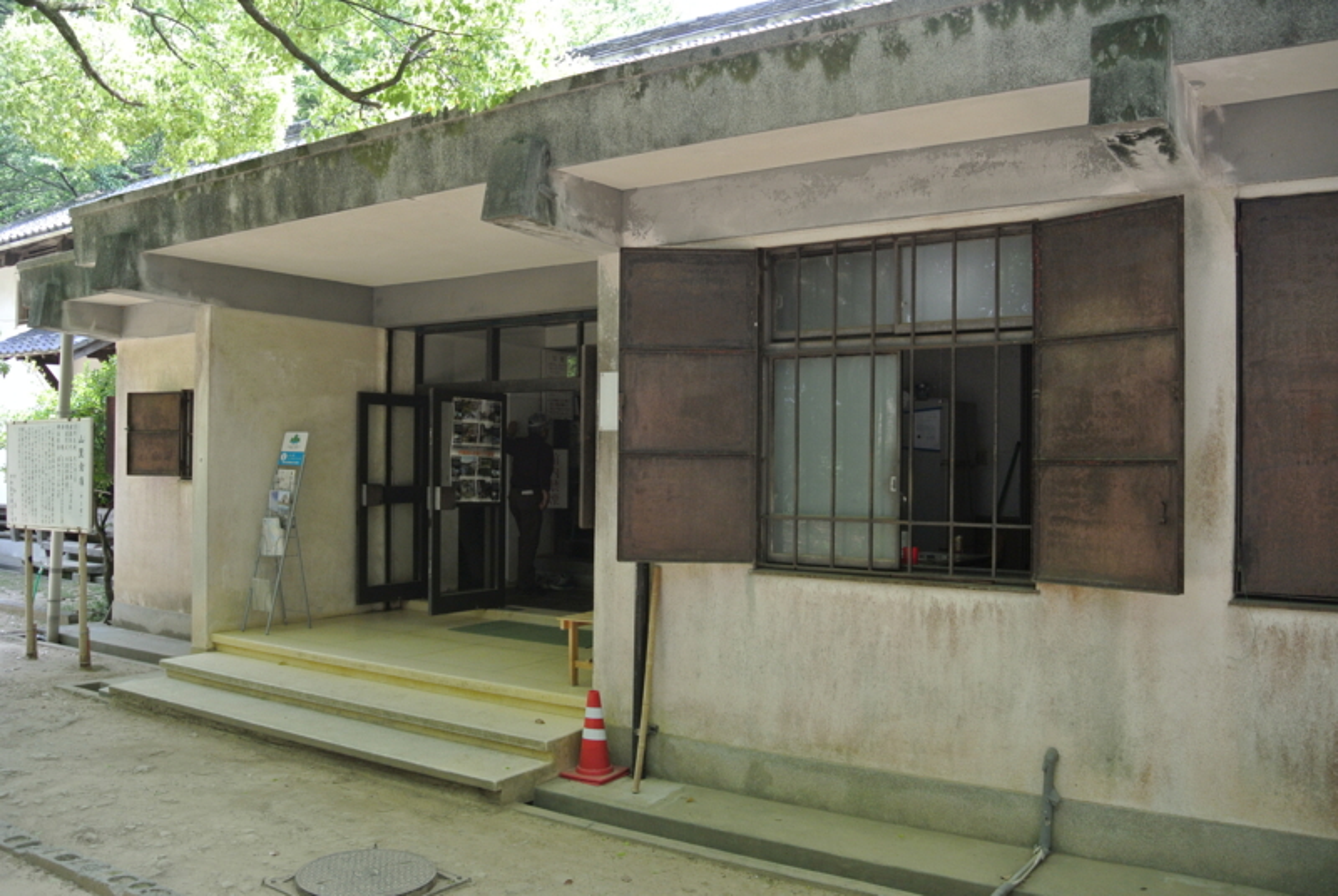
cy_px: 448
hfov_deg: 63.6
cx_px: 669
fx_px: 1079
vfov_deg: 45.1
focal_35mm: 29
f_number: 3.5
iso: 320
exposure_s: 1/250
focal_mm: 11
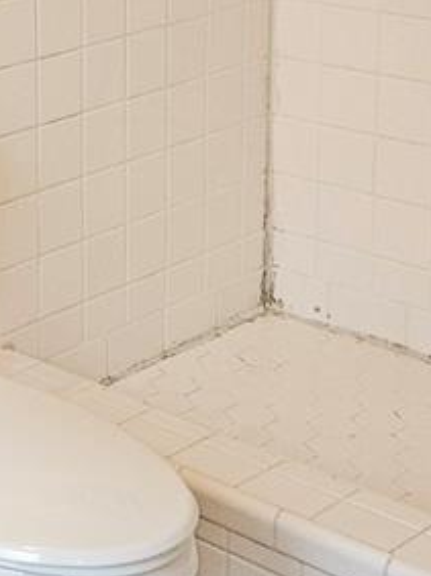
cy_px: 14
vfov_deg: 19.5
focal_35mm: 98
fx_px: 1629
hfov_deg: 14.0
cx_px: -245
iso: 64
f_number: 1.8
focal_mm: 5.4
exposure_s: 1/60
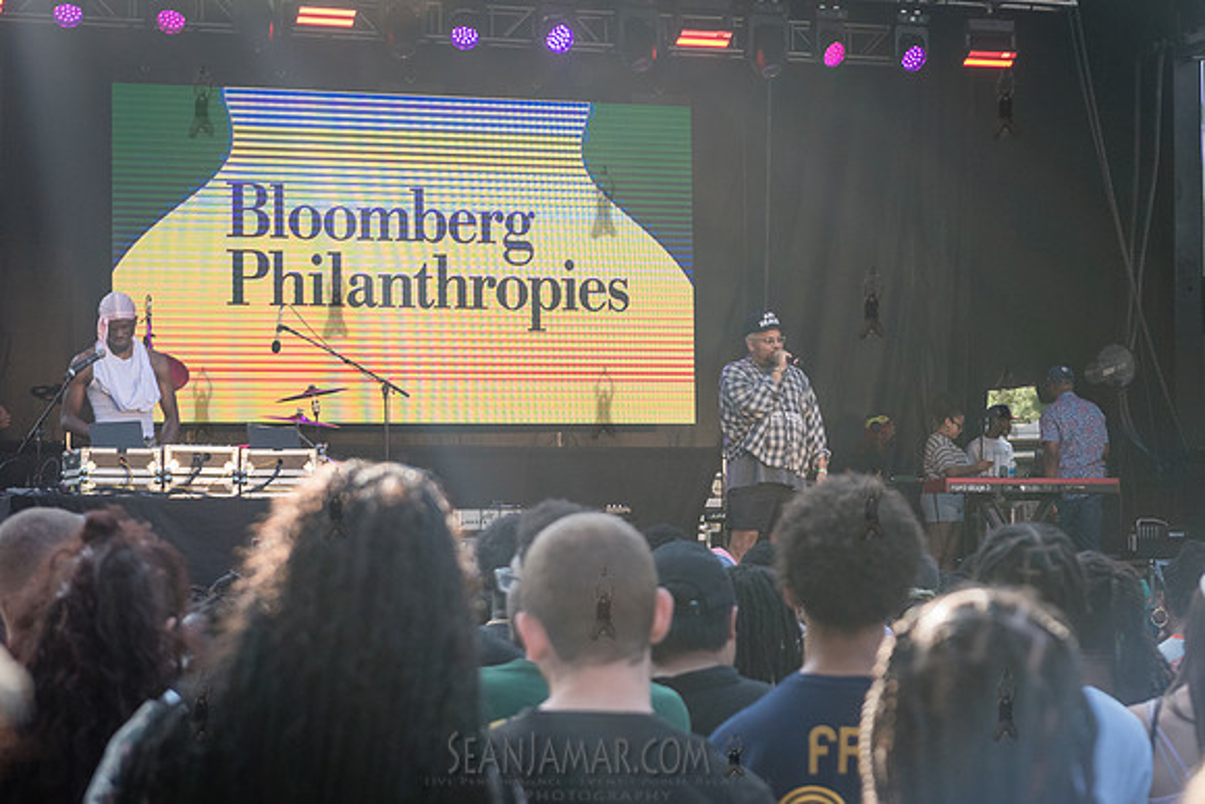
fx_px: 3030
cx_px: 776
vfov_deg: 15.1
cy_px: 426
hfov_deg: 22.4
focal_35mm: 90
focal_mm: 70
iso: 1000
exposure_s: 1/1600
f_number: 4
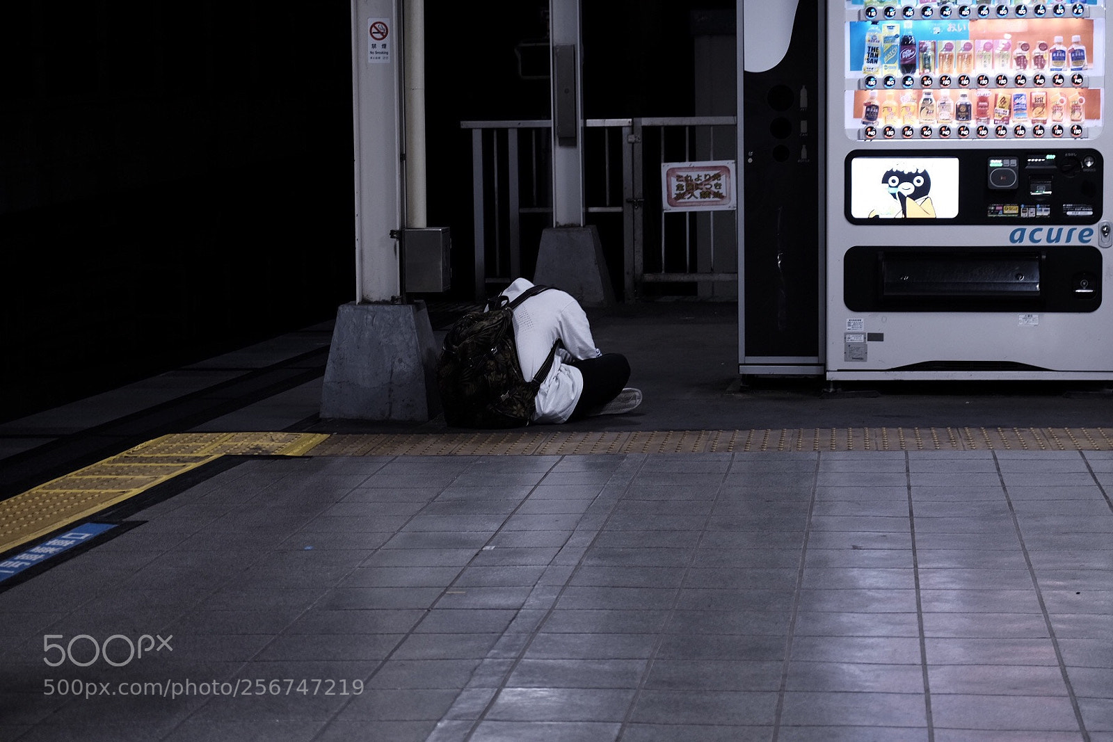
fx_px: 2566
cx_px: 556
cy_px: 371
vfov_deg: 16.5
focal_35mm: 83
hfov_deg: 24.5
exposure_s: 1/15
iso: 200
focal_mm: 55
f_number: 4
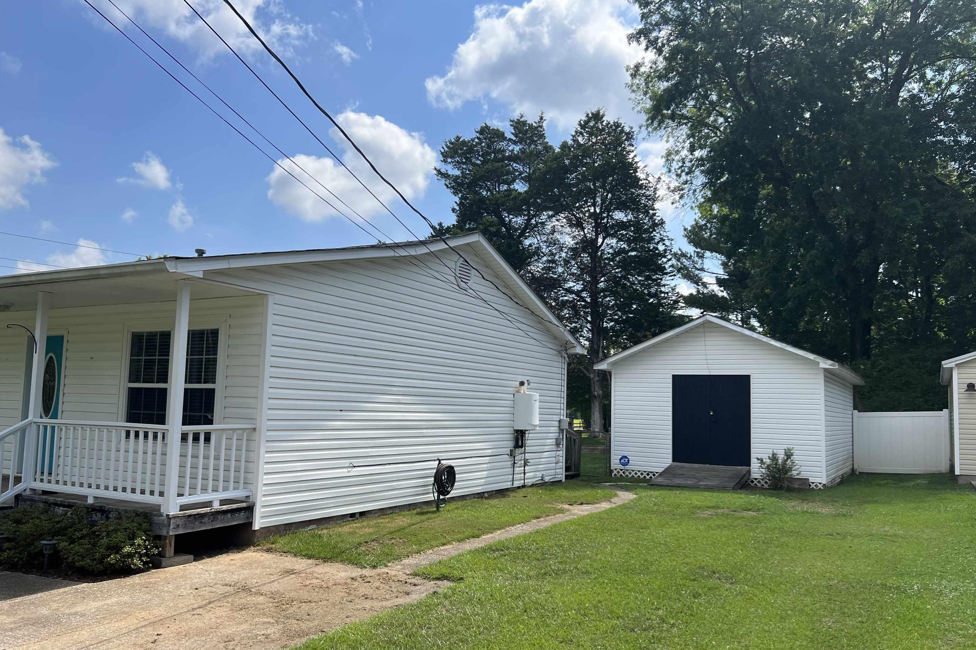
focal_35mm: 28
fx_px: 759
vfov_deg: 46.4
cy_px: 349
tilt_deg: +4.2
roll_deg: -1.9
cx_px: 497
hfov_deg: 65.5
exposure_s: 1/4630
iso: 50
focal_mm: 5.7
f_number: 1.5
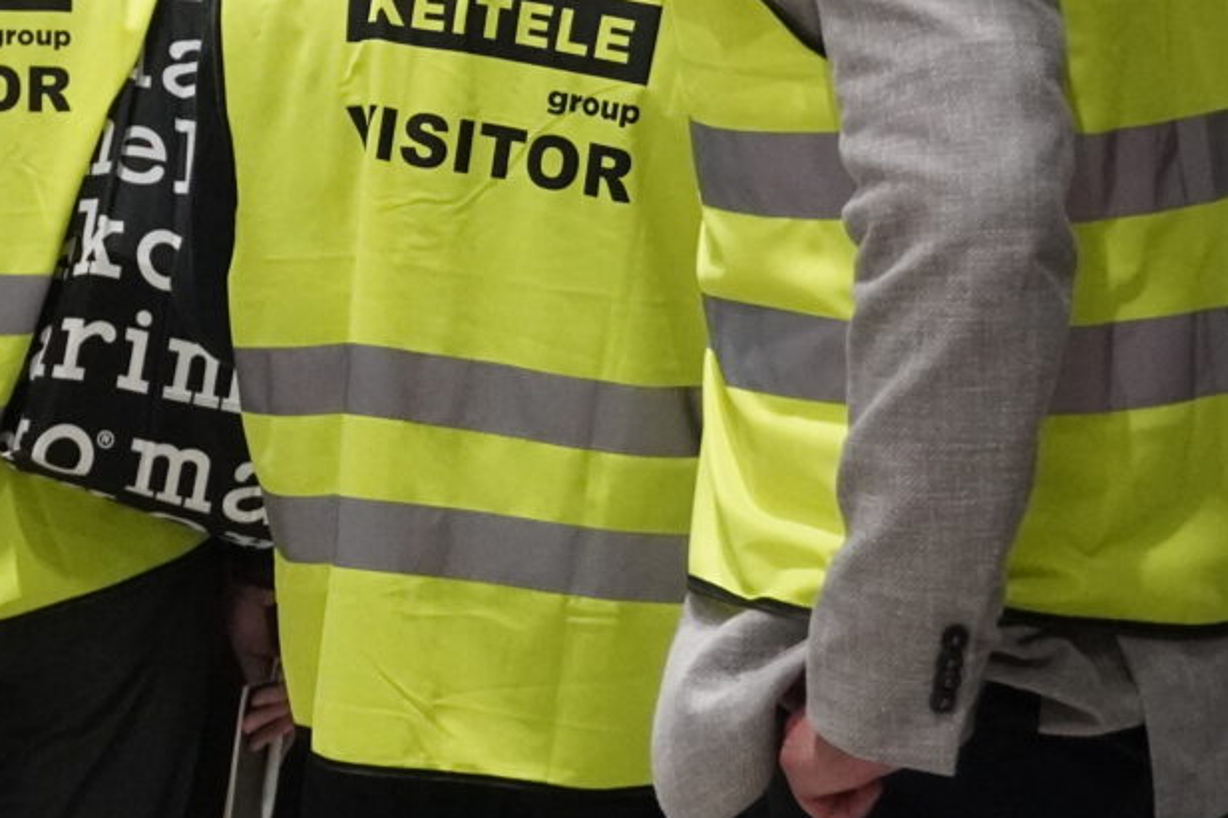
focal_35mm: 190
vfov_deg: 7.2
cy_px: -252
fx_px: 6466
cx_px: -105
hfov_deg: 10.7
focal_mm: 39
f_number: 5.6
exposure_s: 1/160
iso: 4000
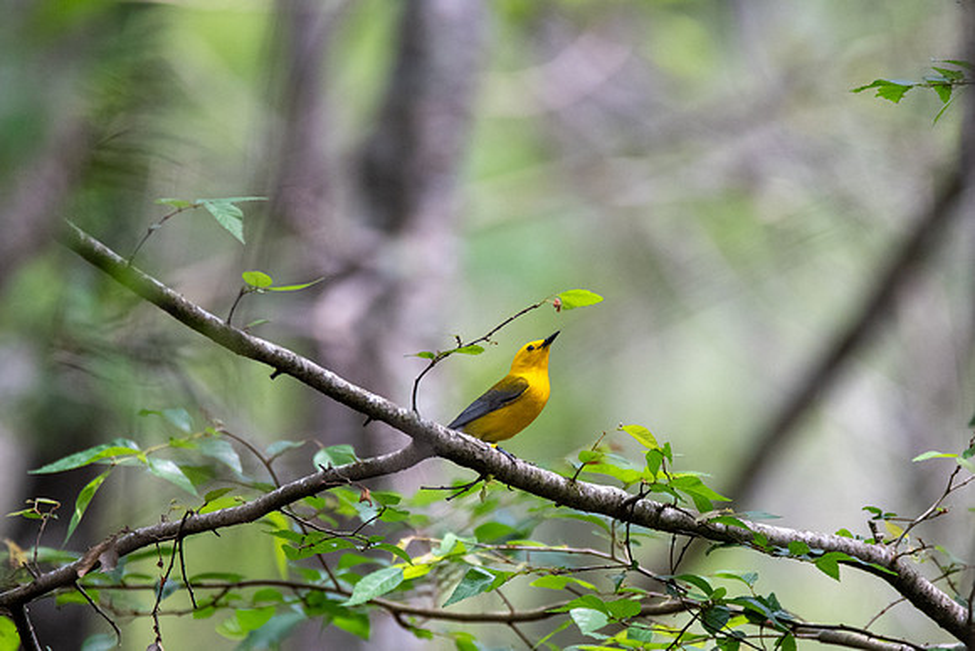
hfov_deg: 2.0
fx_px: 27996
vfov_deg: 1.3
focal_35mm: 1033
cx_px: 544
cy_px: 401
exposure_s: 1/1250
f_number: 6.3
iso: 1250
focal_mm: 600
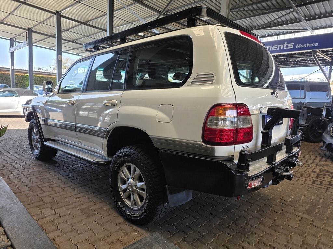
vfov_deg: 58.9
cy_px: 124
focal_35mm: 23
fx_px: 221
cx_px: 166
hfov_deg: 73.9
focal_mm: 6.25
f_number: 1.7
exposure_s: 1/180
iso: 32
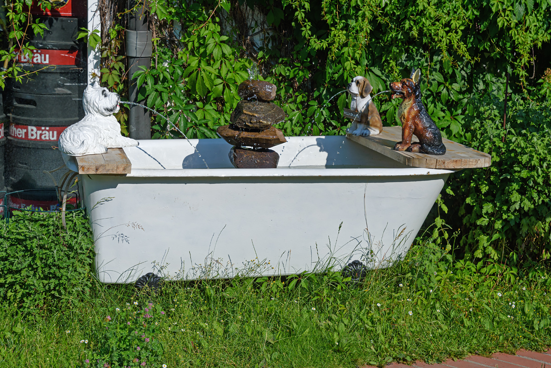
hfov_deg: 37.9
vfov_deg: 25.8
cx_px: 276
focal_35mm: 52
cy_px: 184
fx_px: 803
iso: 200
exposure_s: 1/3200
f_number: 5.6
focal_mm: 35
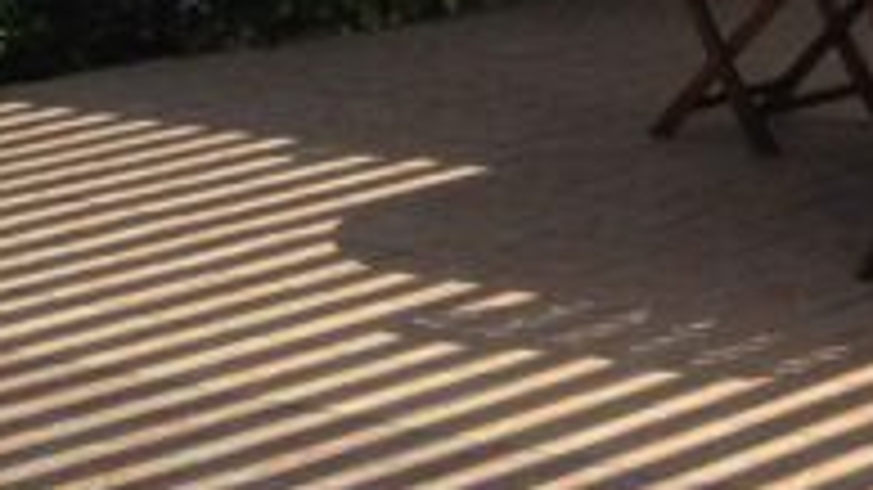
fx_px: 3494
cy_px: -575
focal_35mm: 151
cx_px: 1278
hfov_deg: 13.5
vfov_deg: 7.6
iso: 50
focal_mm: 4.28
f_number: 2.4
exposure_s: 1/1346
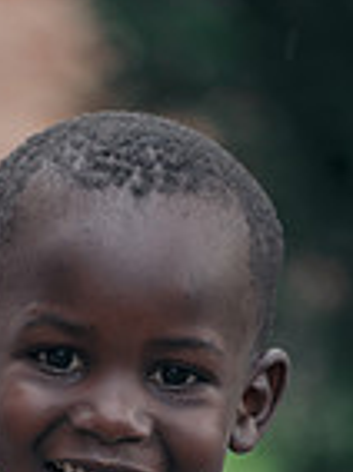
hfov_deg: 2.4
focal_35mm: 610
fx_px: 8319
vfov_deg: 3.2
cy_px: 701
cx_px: -77
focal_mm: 200
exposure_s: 1/200
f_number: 4
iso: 400
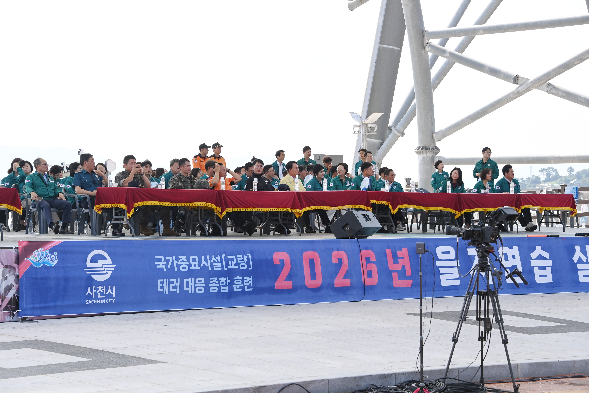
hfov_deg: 19.5
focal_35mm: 105
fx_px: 1718
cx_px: 294
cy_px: 196
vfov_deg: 13.0
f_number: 7.1
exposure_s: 1/640
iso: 400
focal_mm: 105
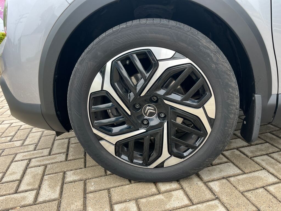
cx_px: 140
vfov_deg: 53.1
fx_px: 211
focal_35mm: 26
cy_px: 106
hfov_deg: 67.3
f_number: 1.6
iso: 50
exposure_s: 1/122
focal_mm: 5.1
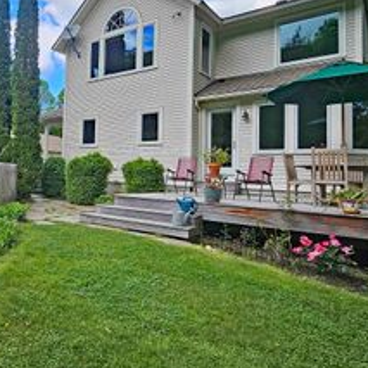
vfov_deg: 58.8
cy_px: 155
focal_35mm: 27
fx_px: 325
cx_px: 76
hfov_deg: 55.1
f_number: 2.2
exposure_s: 1/247
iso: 32
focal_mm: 1.74
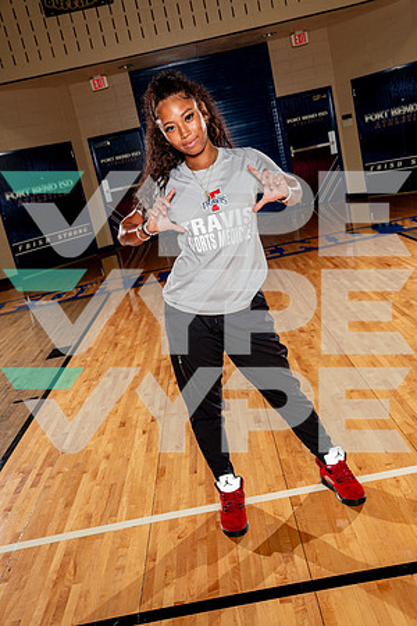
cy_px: 313
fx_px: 608
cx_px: 208
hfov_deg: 37.9
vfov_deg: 54.4
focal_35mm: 35
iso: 200
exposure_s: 1/250
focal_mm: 35
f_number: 5.6
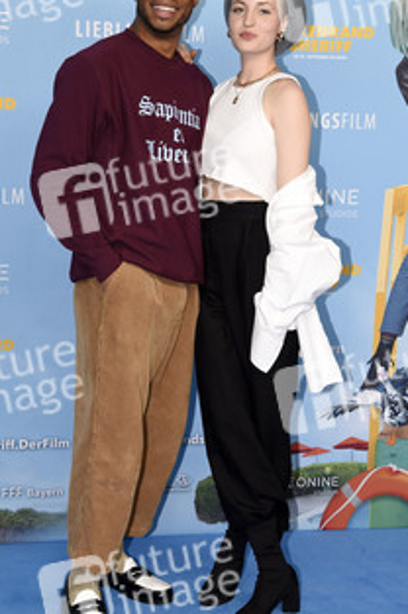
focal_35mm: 83
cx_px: 196
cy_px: 290
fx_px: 1414
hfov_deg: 16.4
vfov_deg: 24.5
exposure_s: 1/160
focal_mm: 65
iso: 500
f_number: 6.3
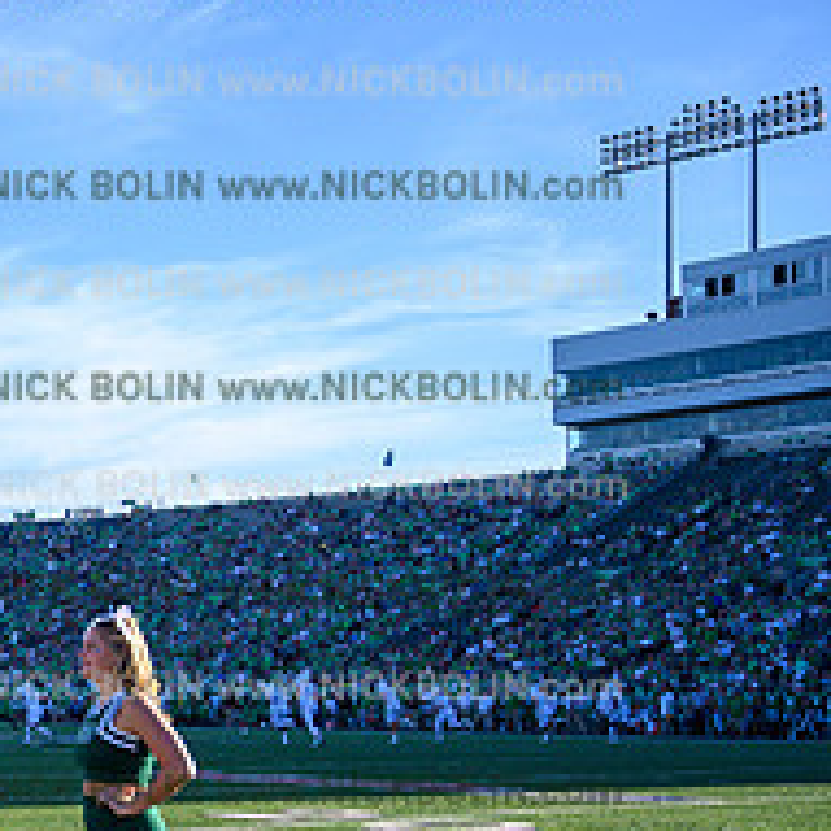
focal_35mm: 62
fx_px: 1684
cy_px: 687
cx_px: -396
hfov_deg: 22.8
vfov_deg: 27.1
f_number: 4
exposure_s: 1/640
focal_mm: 24
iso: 125
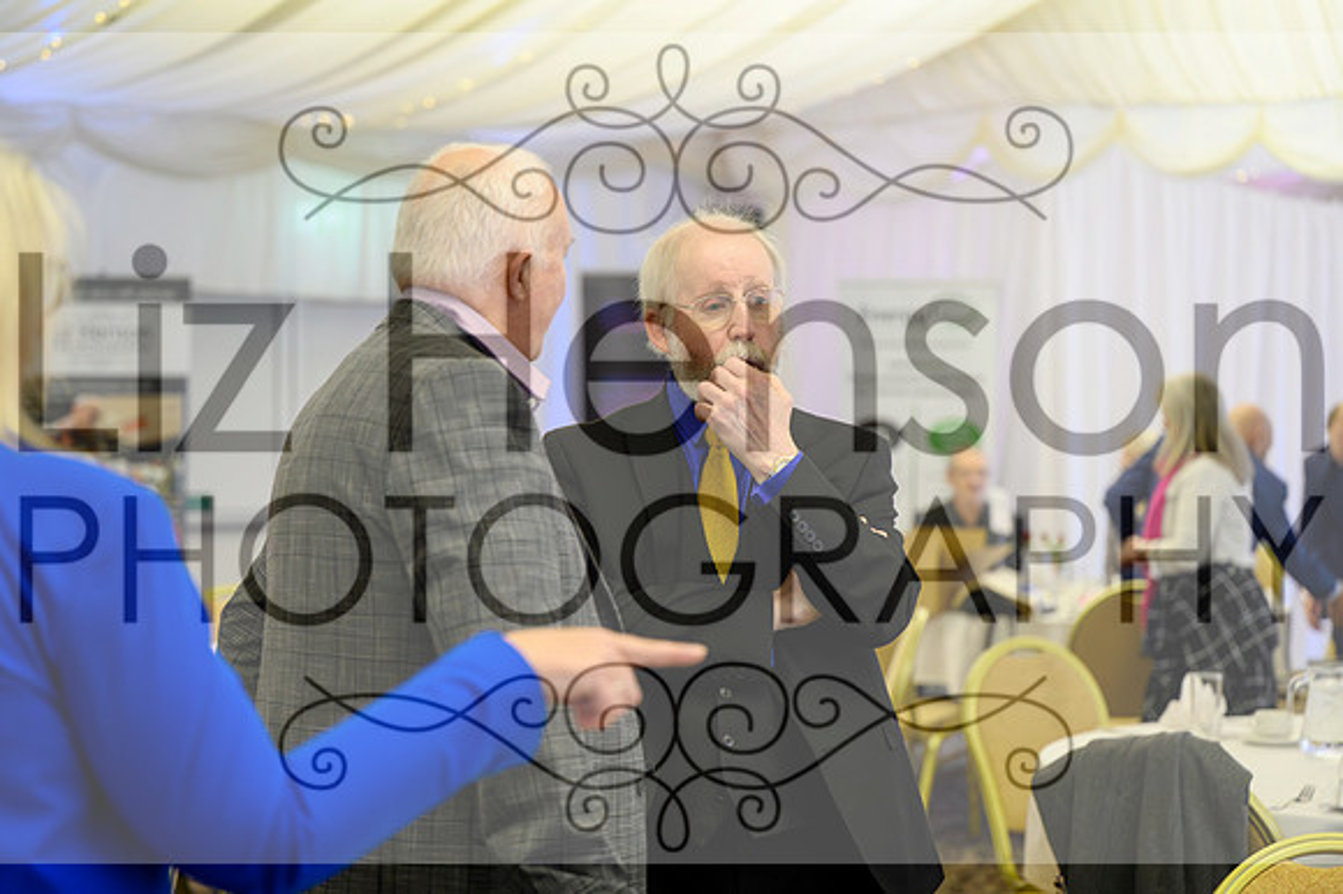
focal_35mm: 73
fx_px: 2726
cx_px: 651
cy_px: 427
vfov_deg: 18.6
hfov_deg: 27.7
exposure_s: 1/200
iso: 4500
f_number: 2.8
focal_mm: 70
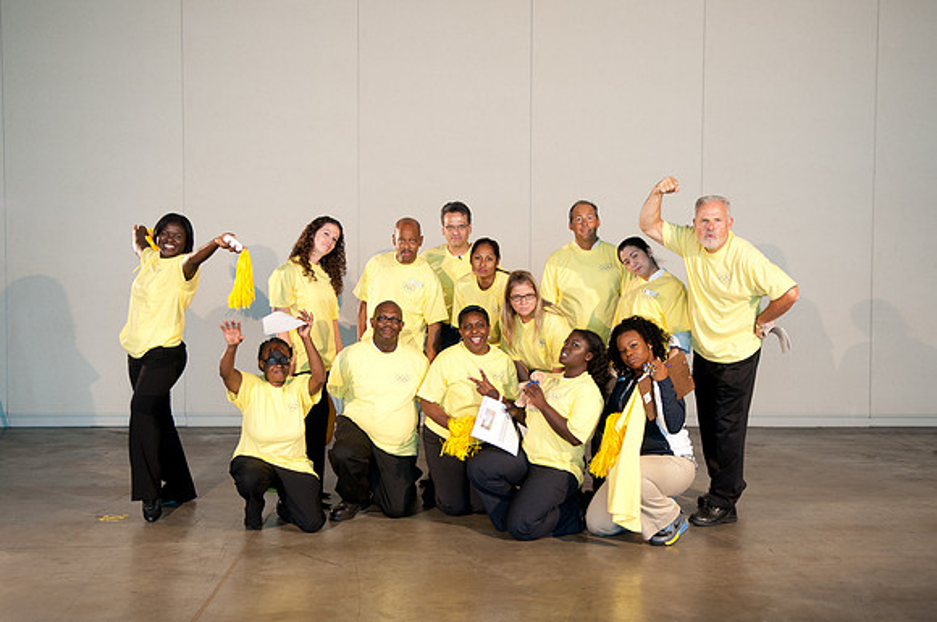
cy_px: 311
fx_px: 1092
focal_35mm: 42
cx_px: 468
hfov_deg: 46.5
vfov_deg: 31.8
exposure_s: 1/60
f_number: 2.8
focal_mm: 28
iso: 500
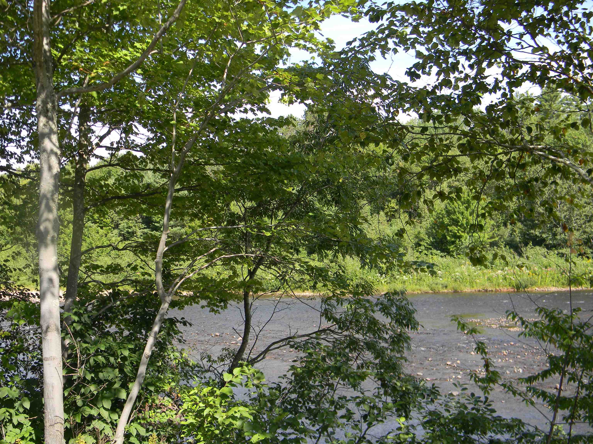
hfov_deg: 45.8
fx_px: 702
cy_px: 222
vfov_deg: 35.1
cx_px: 296
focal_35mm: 41
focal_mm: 7.3
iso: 80
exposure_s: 1/246
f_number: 3.8
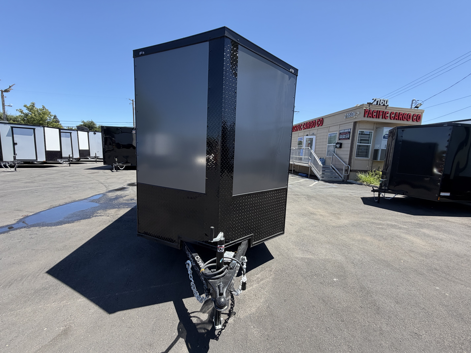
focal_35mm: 14
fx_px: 190
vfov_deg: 85.7
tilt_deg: -7.6
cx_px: 236
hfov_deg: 102.1
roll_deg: -3.0
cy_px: 176
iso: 40
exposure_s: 1/717
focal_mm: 2.22
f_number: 2.2
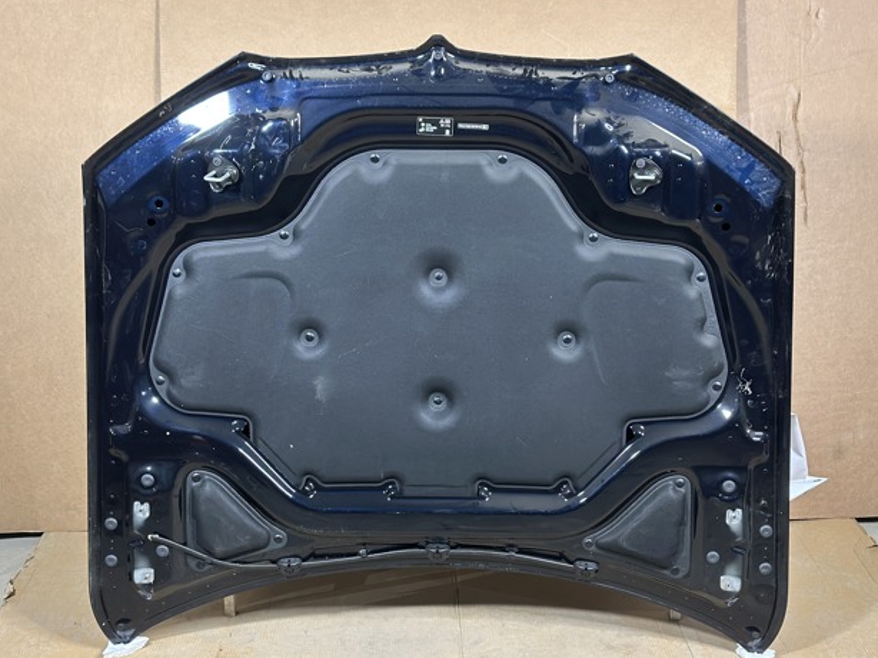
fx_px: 1268
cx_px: 452
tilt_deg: -14.7
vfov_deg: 29.1
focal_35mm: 50
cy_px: 330
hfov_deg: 38.2
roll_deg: +0.6
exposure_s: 1/33
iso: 500
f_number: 1.78
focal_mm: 6.86
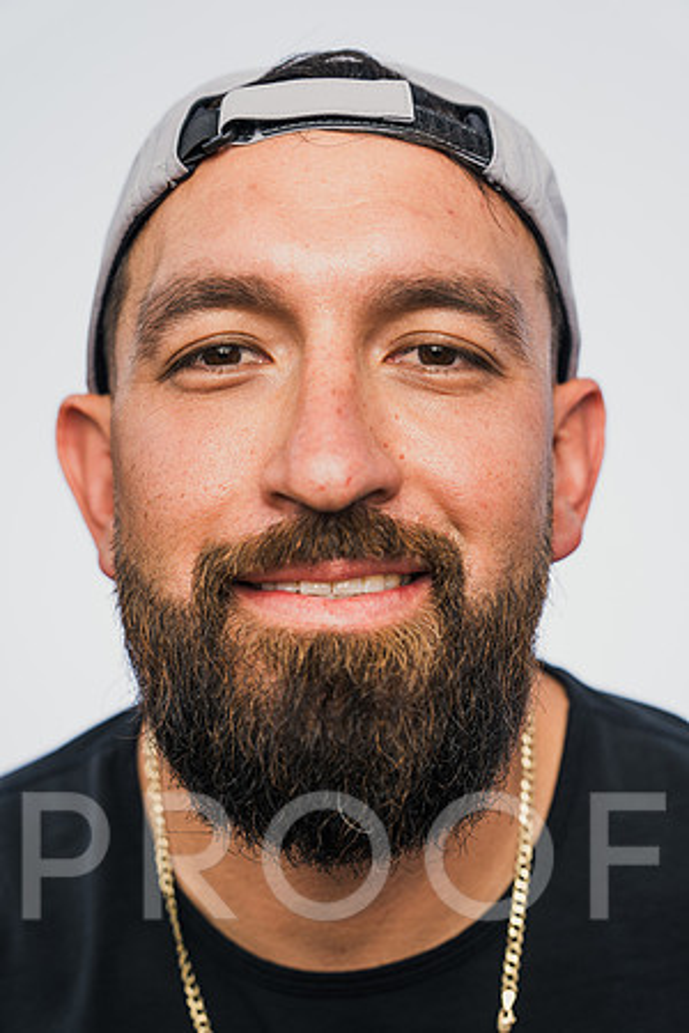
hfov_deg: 20.9
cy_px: 516
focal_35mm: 65
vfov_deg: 31.0
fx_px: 1866
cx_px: 344
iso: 100
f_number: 4
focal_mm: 65
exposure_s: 1/250
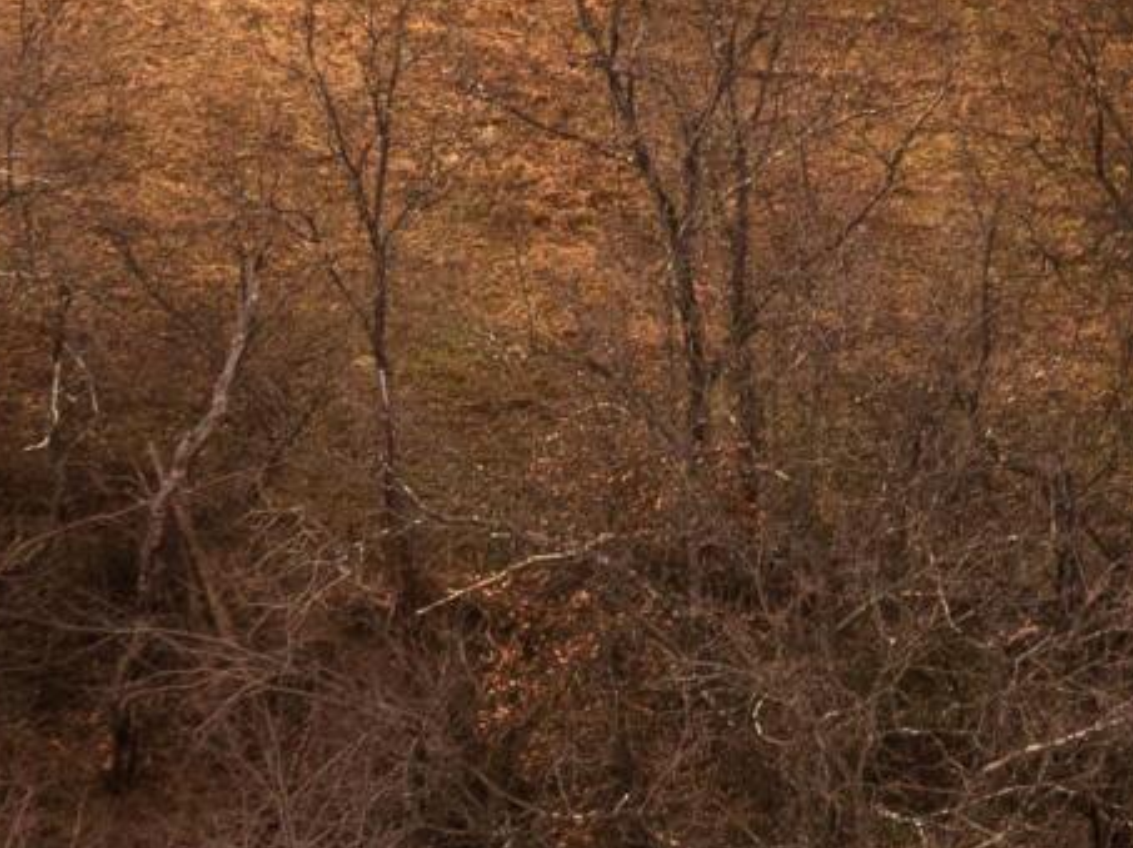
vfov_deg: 8.9
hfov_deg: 11.6
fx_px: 5200
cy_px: -763
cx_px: 1958
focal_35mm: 159
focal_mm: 12.29
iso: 140
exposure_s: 1/240
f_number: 2.8
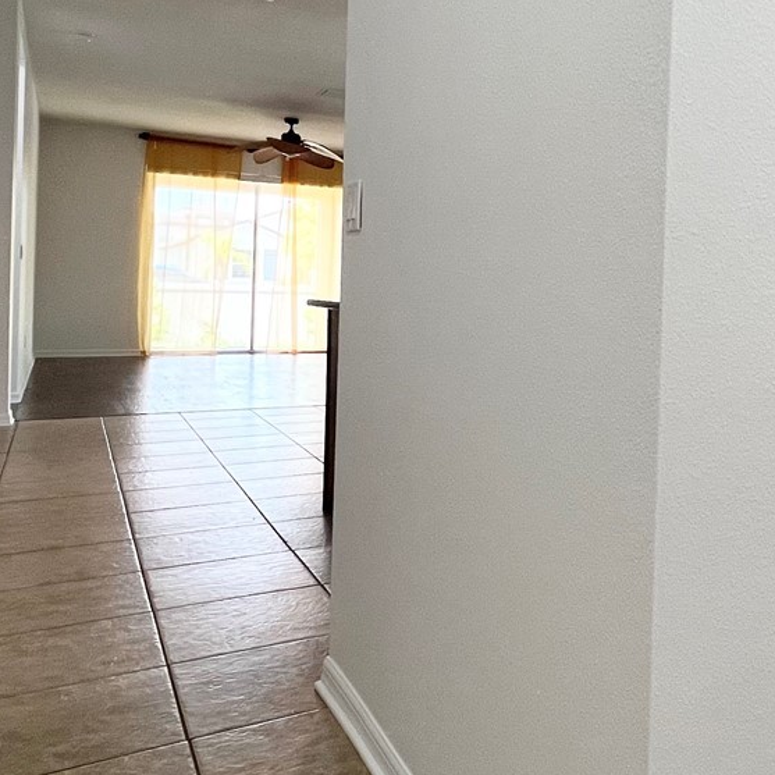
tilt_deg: -0.4
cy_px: 298
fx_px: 836
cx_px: 744
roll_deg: -1.8
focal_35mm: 33
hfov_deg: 43.8
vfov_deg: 49.3
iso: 160
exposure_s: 1/120
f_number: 1.8
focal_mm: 1.57
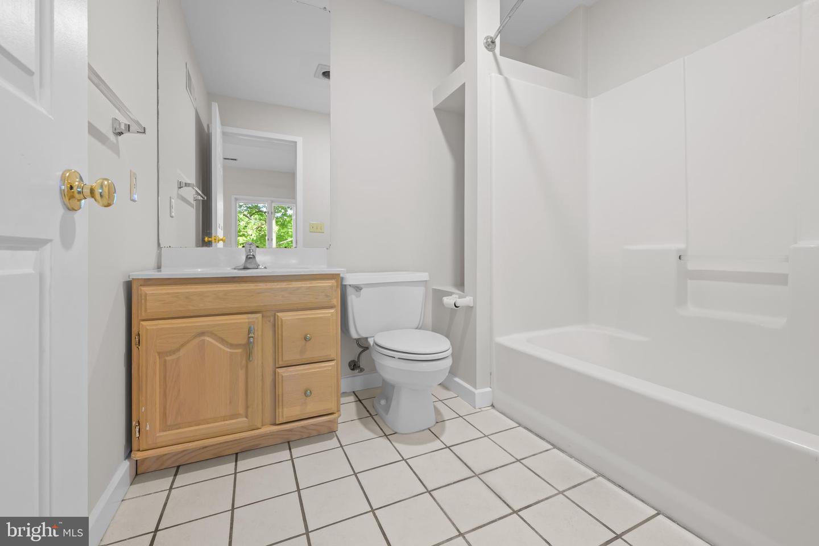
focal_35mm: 15
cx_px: 410
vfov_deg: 77.3
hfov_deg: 100.4
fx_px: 341
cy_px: 273
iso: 800
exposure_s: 1/6
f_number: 8
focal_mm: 15
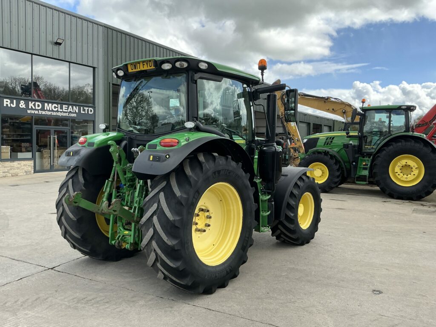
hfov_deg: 63.4
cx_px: 218
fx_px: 353
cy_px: 164
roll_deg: -1.7
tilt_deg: -3.0
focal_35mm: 28
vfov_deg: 49.7
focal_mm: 3
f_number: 1.8
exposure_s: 1/829
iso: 25
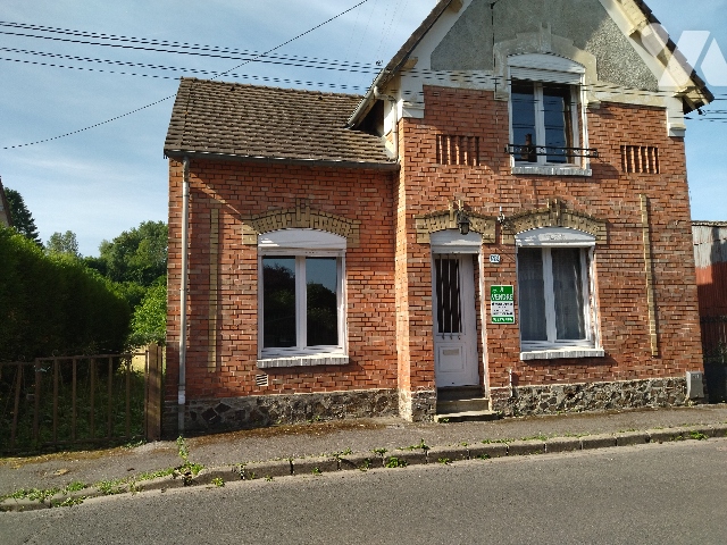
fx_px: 567
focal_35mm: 27
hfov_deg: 65.3
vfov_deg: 51.4
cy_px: 272
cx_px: 364
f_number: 1.79
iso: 99
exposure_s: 1/1600
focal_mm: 4.74
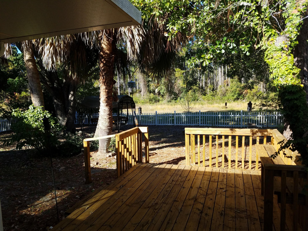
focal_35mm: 26
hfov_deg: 67.3
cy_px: 116
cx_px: 154
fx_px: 231
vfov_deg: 53.1
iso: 50
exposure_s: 1/770
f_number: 1.7
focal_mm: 4.2
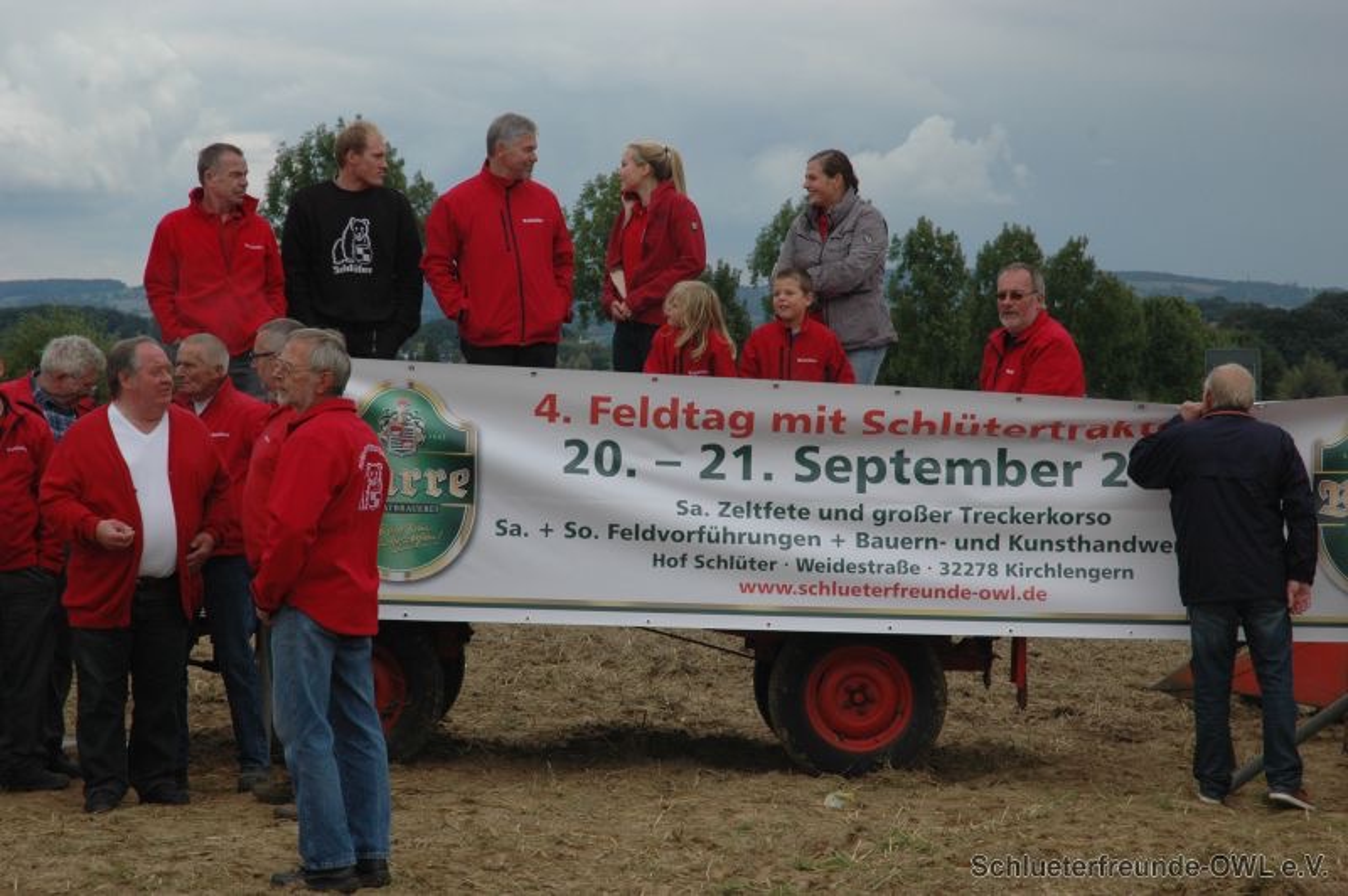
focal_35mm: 105
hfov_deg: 19.5
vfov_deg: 13.0
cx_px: 674
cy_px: 448
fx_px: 3928
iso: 400
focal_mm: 70
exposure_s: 1/320
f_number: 9
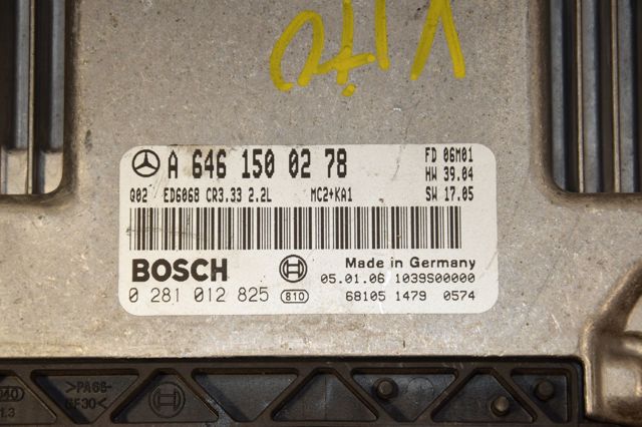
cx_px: 321
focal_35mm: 158
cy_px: 214
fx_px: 2807
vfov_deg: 8.7
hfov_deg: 13.0
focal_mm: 105
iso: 800
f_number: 10
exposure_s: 1/200
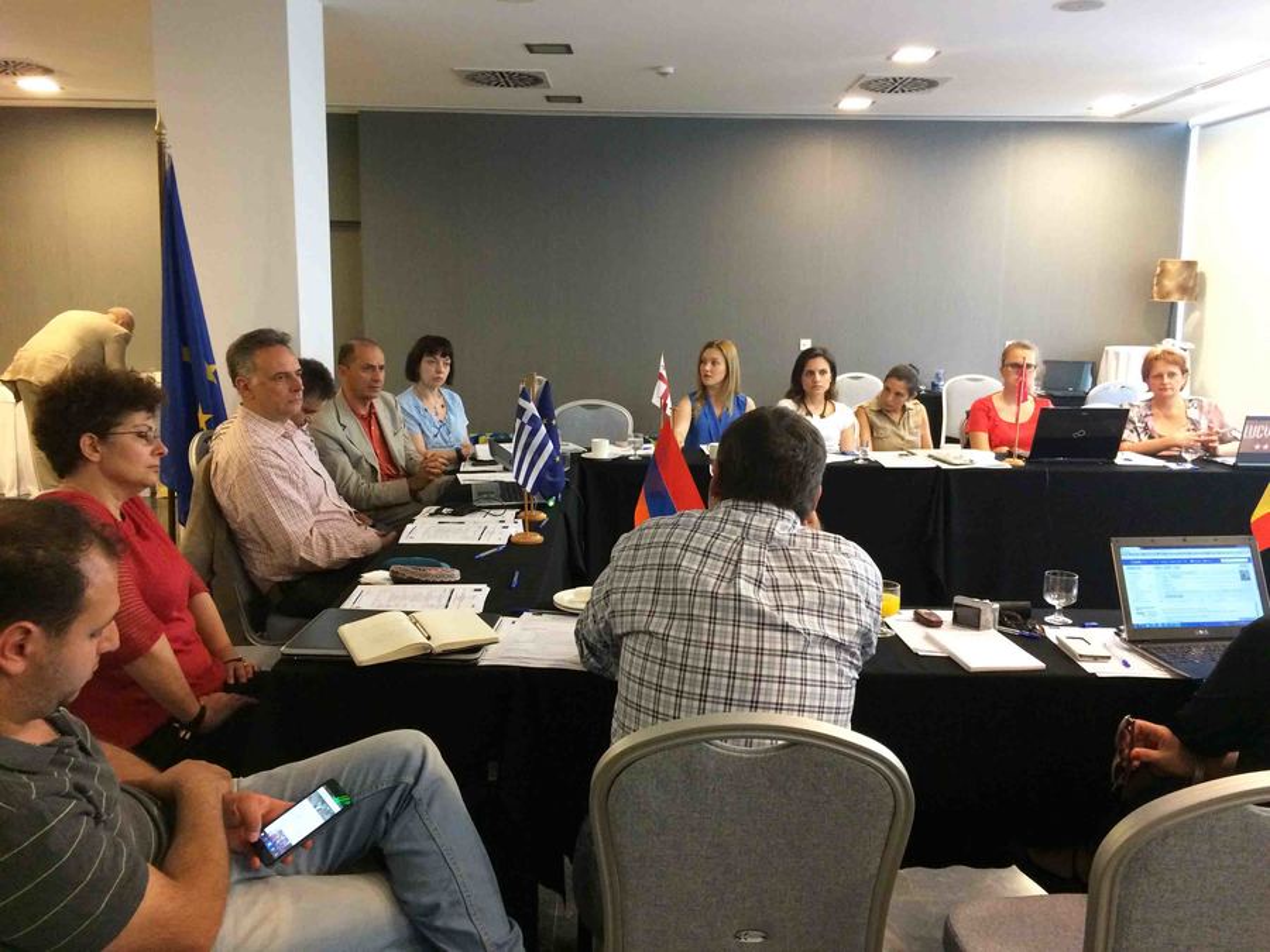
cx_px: 635
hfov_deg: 61.7
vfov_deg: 48.2
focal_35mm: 29
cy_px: 476
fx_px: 1064
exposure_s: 1/24
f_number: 2.2
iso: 250
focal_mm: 4.15
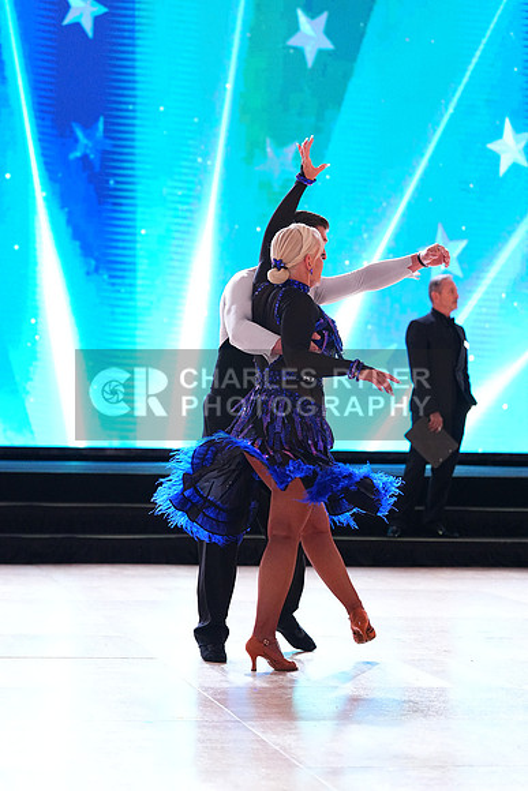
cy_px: 396
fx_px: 2726
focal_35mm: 124
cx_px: 264
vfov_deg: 16.5
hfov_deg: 11.1
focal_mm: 124
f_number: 4
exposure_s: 1/400
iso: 4000
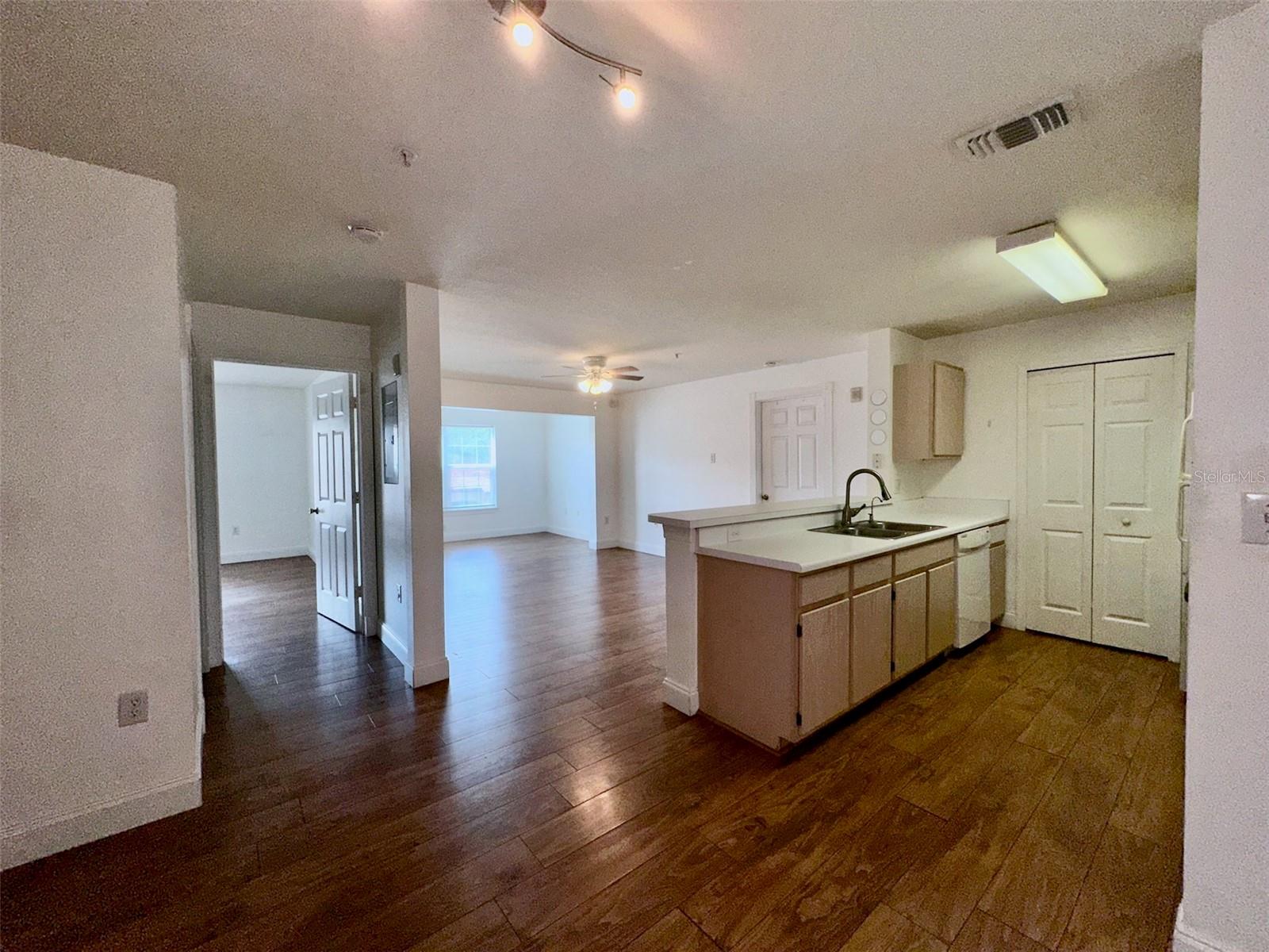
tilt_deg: -1.7
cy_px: 476
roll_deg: +0.0
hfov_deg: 102.1
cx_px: 634
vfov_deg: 85.7
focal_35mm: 14
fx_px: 513
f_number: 2.2
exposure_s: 1/122
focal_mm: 2.22
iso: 32
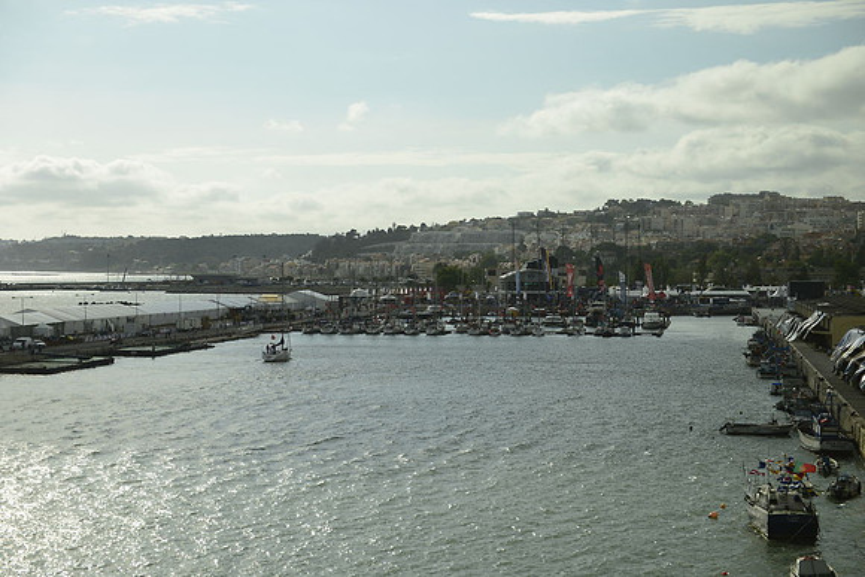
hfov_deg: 28.8
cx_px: 432
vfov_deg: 19.5
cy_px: 288
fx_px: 1682
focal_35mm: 70
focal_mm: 70
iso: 250
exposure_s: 1/4000
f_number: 4
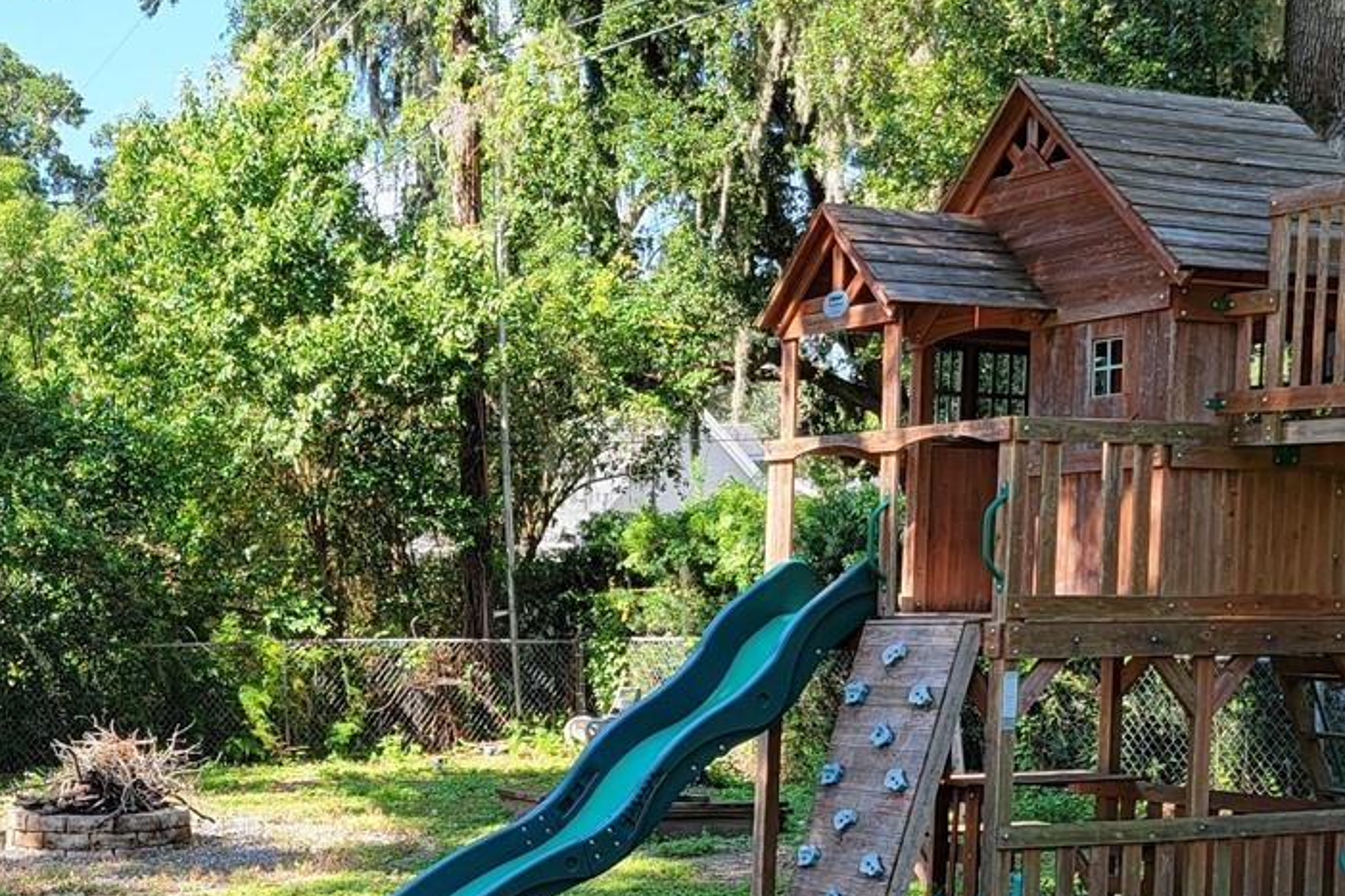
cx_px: 334
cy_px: 708
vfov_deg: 23.4
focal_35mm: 57
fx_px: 2129
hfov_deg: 34.3
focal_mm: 6.7
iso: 16
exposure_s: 1/127
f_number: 1.8
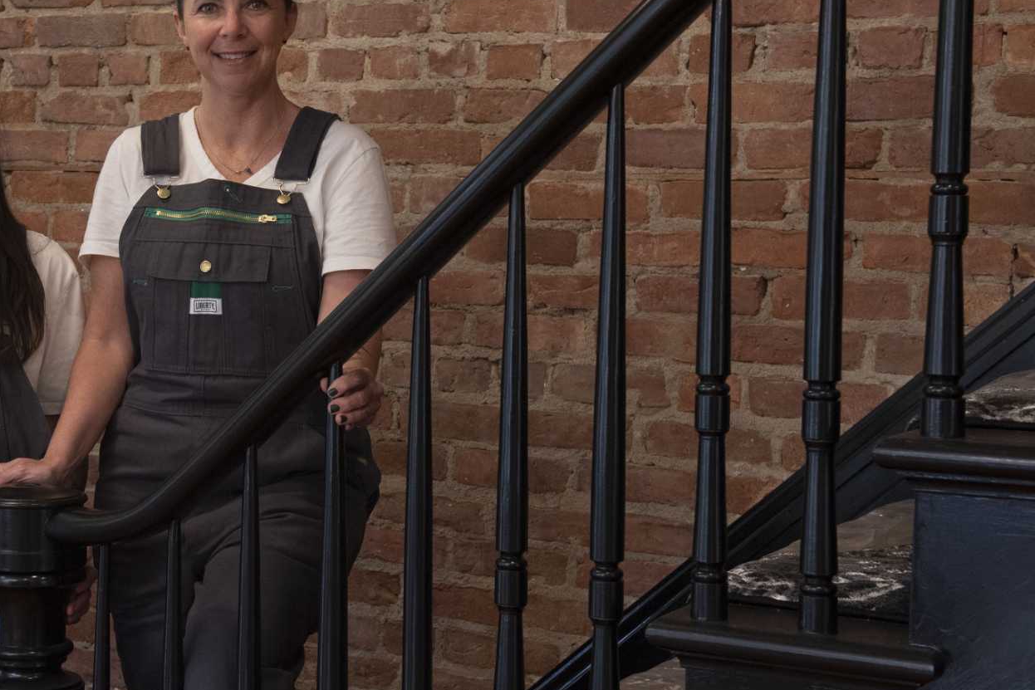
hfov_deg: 26.9
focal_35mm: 74
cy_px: 347
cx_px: 224
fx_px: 2128
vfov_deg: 18.4
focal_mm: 45
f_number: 5.6
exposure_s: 1/100
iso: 2000
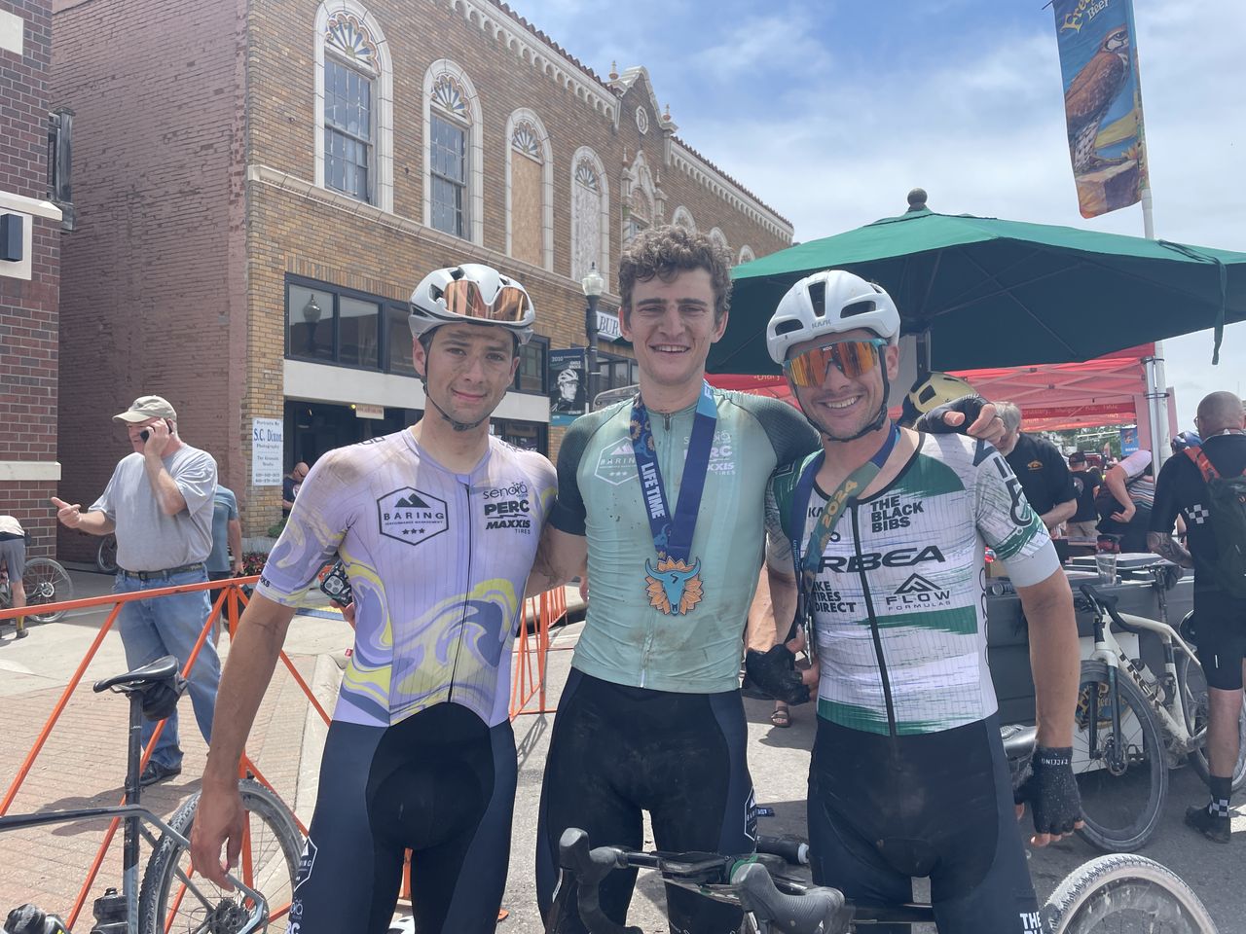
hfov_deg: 67.3
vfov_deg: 53.1
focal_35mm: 26
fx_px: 936
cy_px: 467
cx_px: 623
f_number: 1.6
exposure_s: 1/1916
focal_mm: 4.2
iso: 32
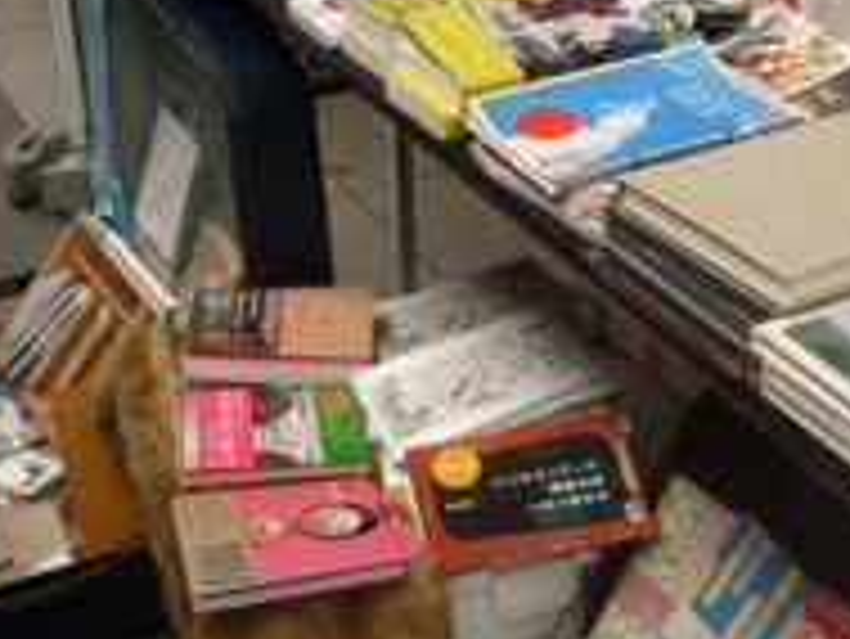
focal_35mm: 74
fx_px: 1818
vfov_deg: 19.9
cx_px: 769
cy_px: 243
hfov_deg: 25.5
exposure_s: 1/100
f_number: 2.6
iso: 200
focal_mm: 5.8
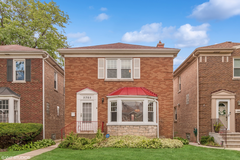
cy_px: 80
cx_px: 120
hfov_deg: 63.6
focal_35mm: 29
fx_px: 193
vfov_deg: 45.0
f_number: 8
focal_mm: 29
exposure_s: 1/160
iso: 200
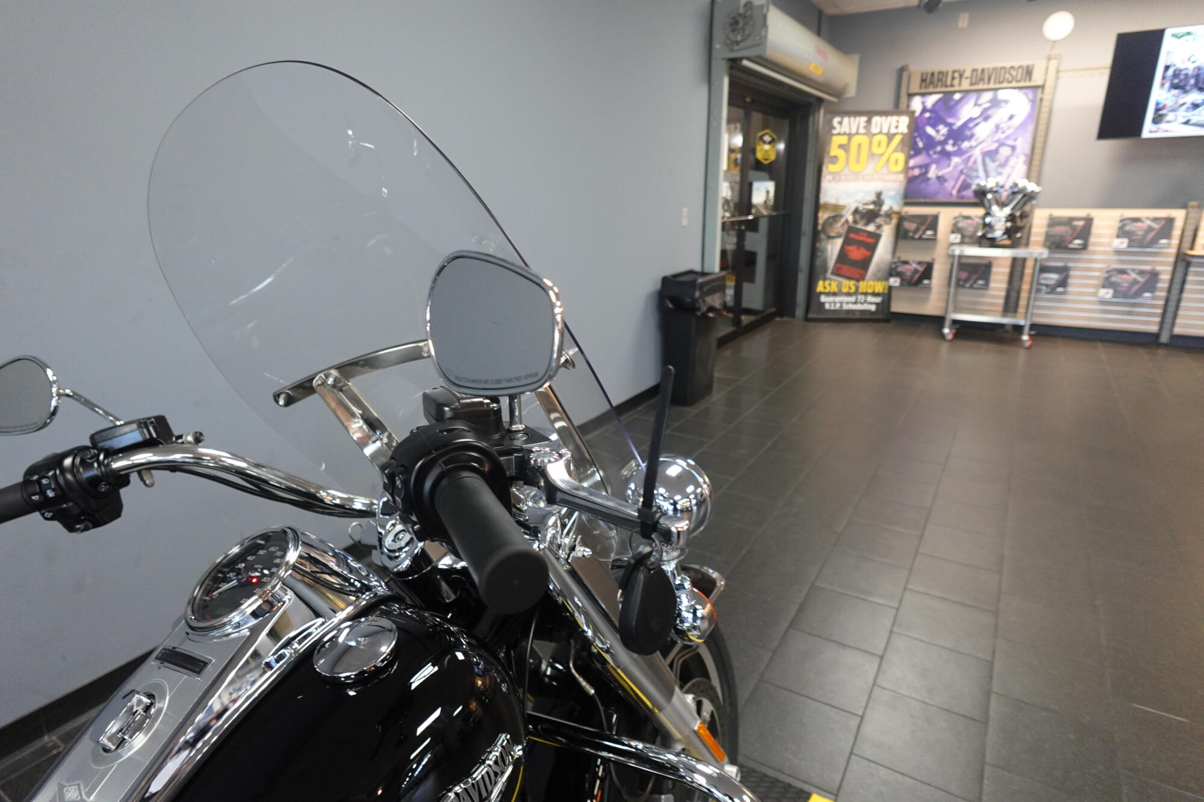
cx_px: 602
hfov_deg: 84.0
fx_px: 669
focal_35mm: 20
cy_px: 401
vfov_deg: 61.9
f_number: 2
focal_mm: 7.6
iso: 640
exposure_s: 1/80
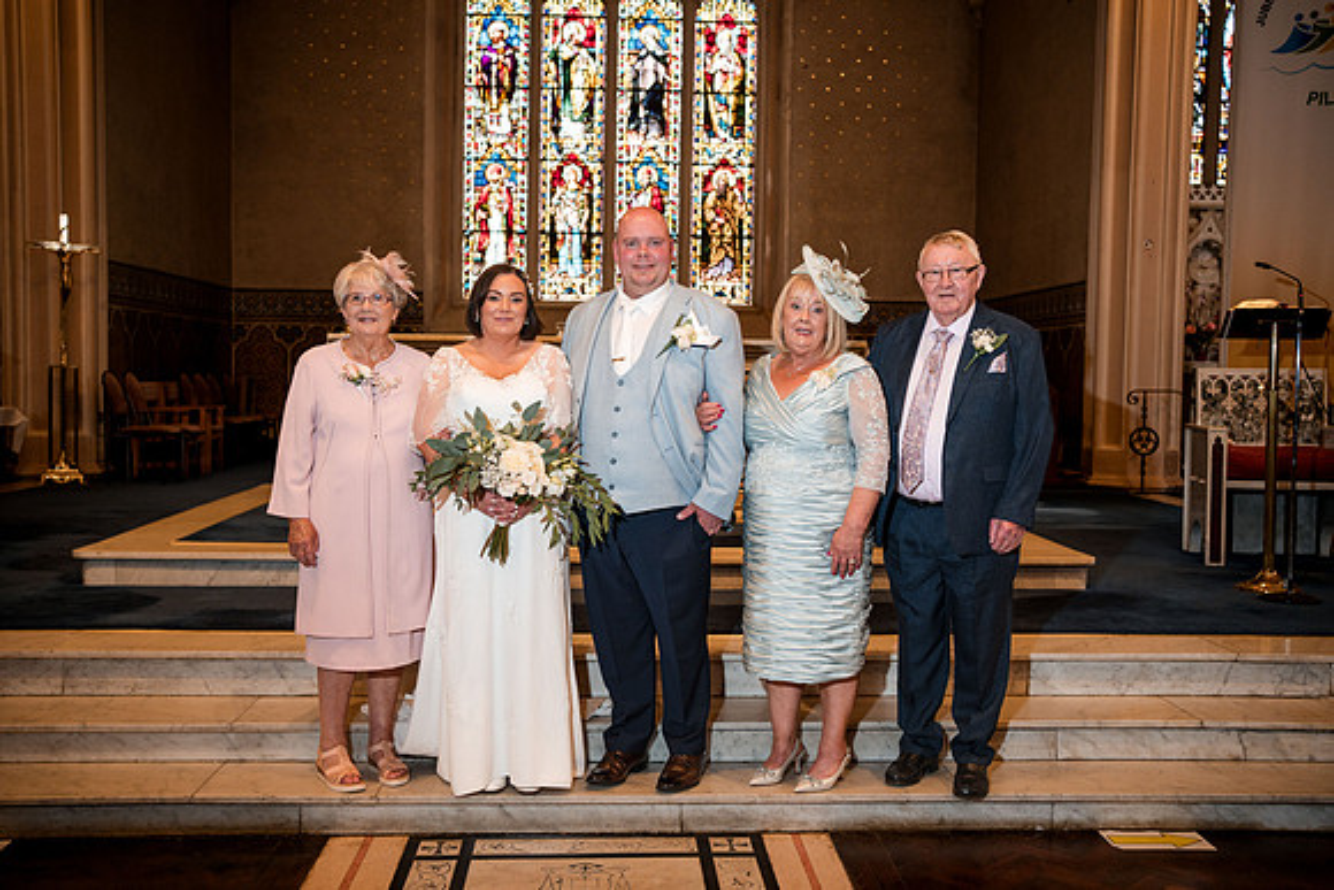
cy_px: 445
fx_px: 1297
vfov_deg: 37.9
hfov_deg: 54.4
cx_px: 667
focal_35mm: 35
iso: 800
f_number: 3.5
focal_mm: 35
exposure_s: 1/160
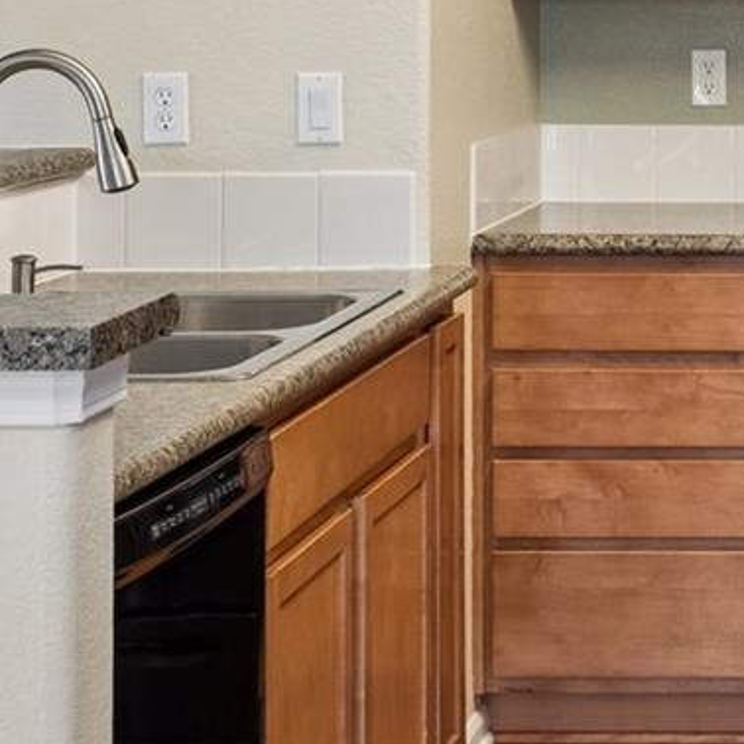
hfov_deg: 15.3
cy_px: 2
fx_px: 2626
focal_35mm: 108
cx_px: 1008
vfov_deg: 15.8
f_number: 8
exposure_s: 1/6
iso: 400
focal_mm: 30
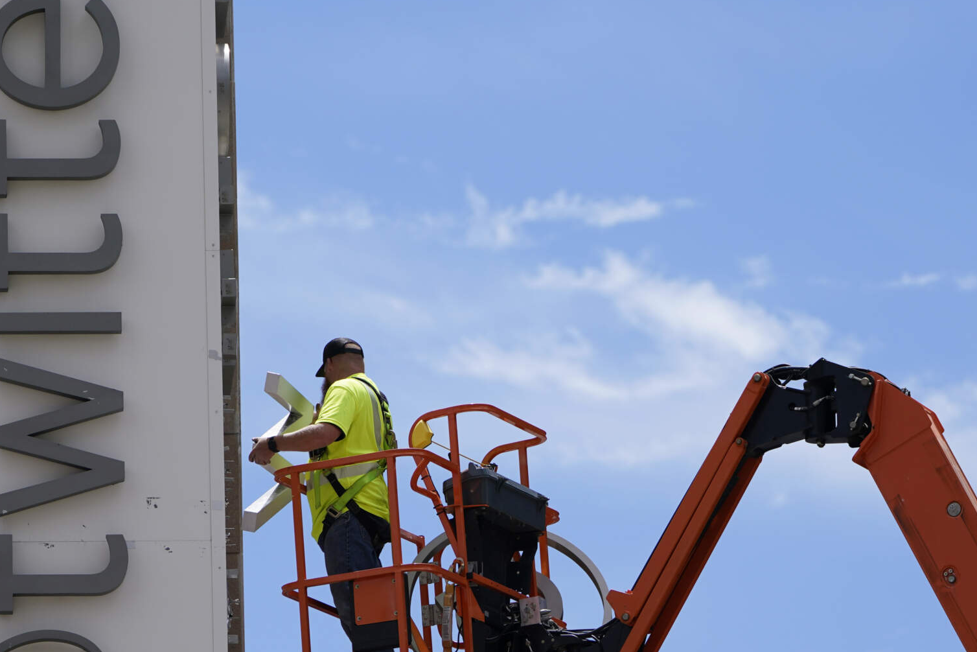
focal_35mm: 314
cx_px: 396
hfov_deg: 6.6
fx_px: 8523
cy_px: 404
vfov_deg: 4.4
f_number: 5.6
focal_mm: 185
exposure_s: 1/1600
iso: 200
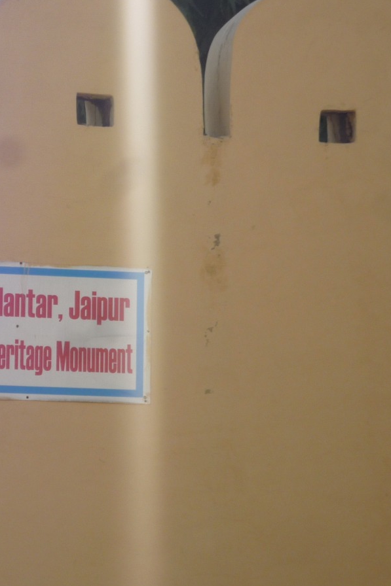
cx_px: 45
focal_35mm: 209
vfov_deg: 9.8
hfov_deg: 6.6
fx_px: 3406
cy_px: 293
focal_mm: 22
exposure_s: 1/320
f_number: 5.9
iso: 100
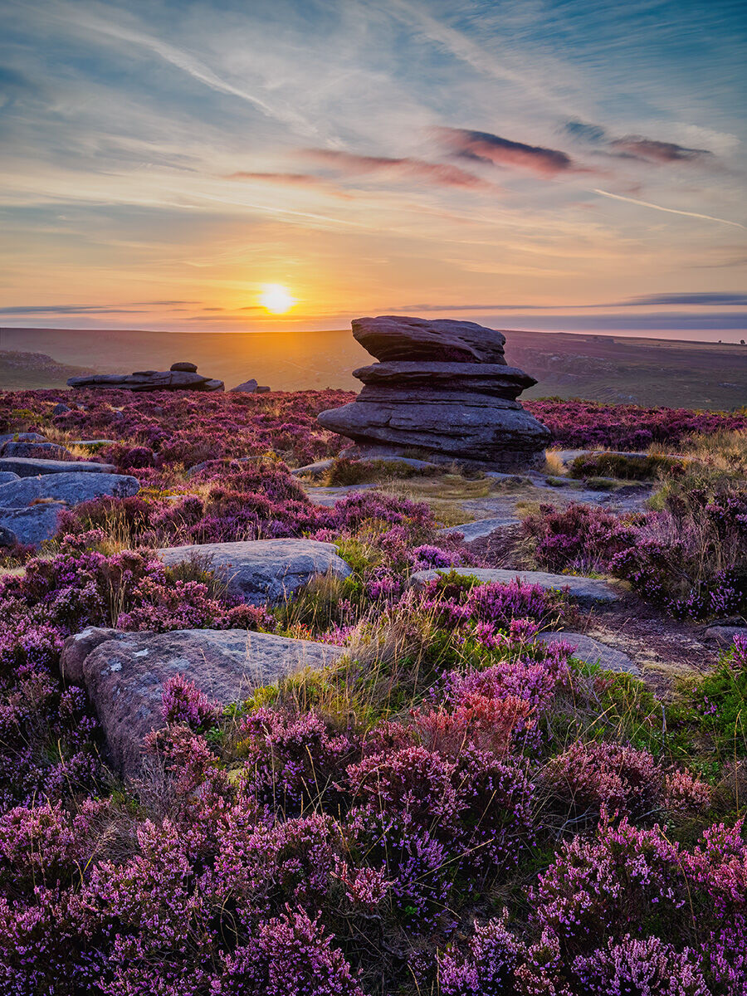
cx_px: 374
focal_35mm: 34
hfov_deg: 41.8
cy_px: 498
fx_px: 978
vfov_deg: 54.0
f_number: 6.3
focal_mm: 17
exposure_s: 1/200
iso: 200
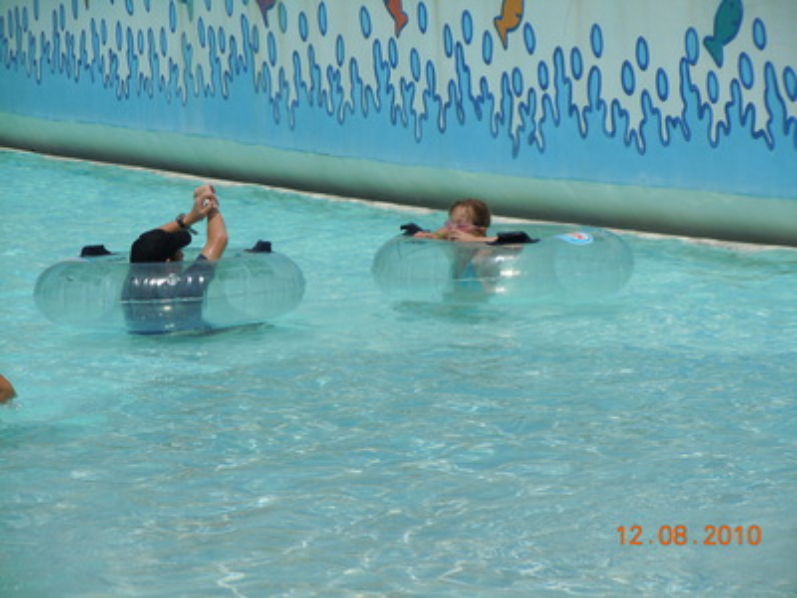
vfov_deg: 8.5
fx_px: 4006
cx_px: 398
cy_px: 299
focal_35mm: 174
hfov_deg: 11.4
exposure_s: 1/400
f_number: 9.2
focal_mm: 31.4
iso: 100
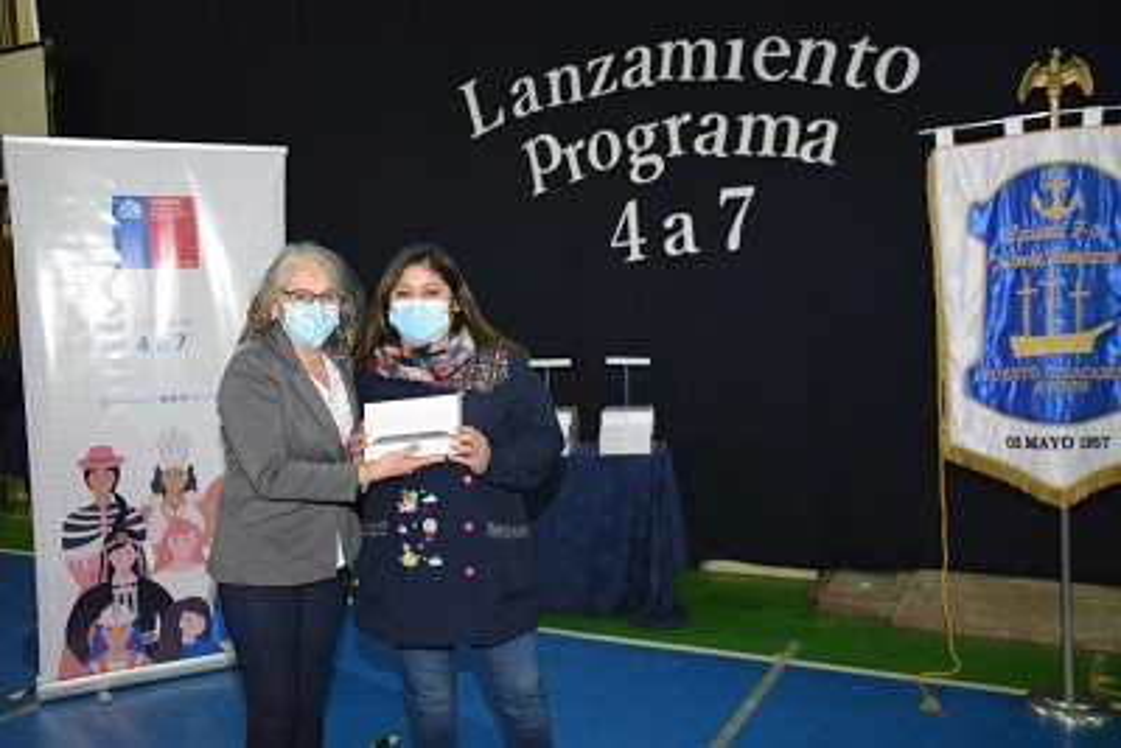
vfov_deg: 40.0
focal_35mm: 33
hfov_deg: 57.2
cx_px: 560
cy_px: 374
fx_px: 1028
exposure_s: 1/60
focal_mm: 22
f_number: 3.5
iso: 3200
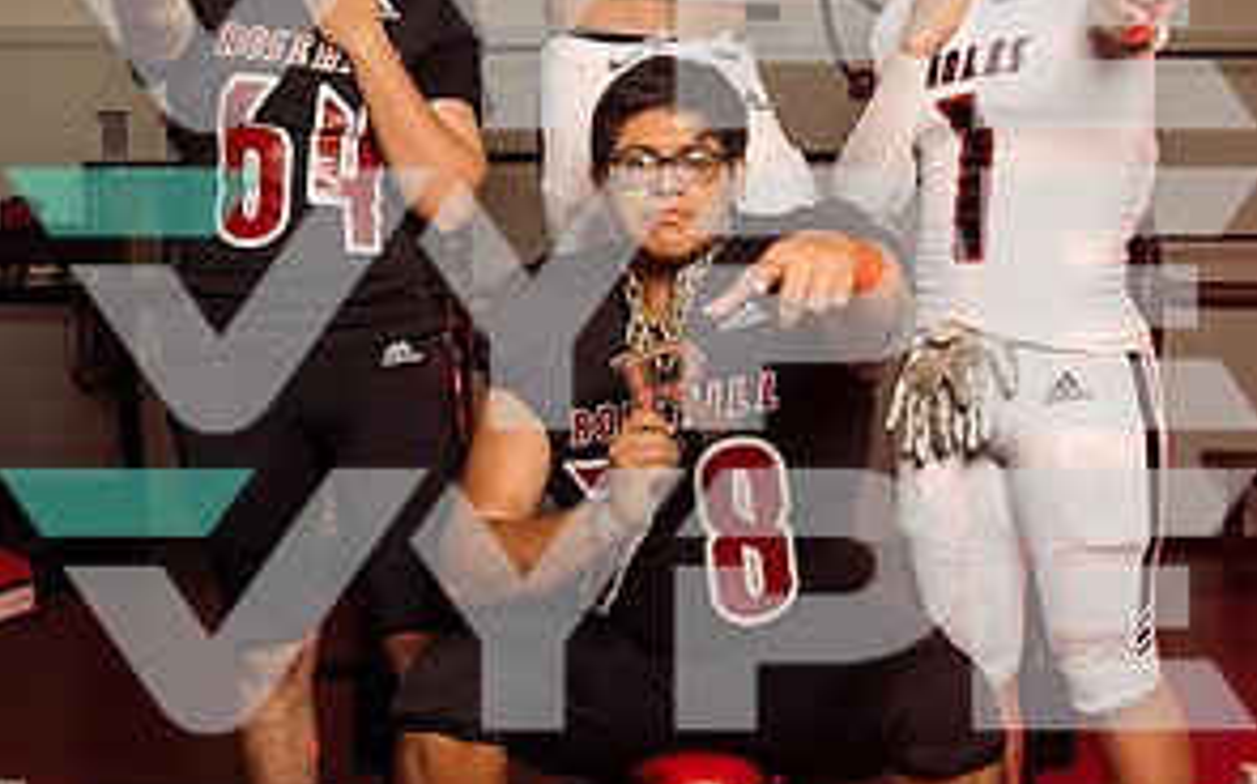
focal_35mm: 56
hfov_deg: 36.3
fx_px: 1917
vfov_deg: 23.1
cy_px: 303
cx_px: 635
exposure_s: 1/250
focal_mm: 36
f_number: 6.3
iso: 250
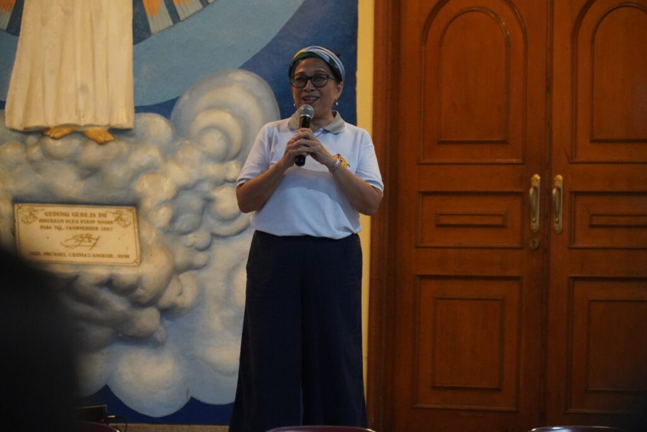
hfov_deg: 13.0
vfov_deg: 8.7
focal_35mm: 158
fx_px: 2832
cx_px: 324
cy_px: 216
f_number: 4
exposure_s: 1/80
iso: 6400
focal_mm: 105
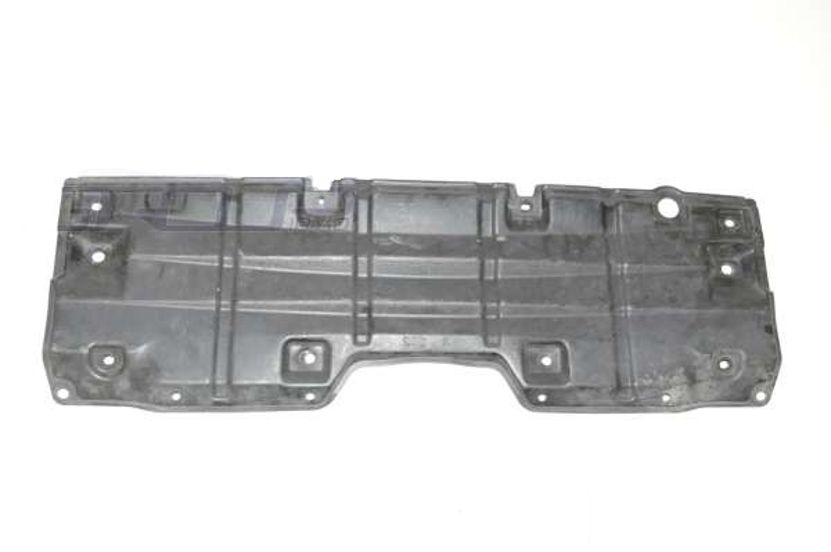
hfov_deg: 53.2
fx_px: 830
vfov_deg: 36.8
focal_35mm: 36
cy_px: 276
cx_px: 416
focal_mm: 24
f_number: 5
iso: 800
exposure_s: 1/60
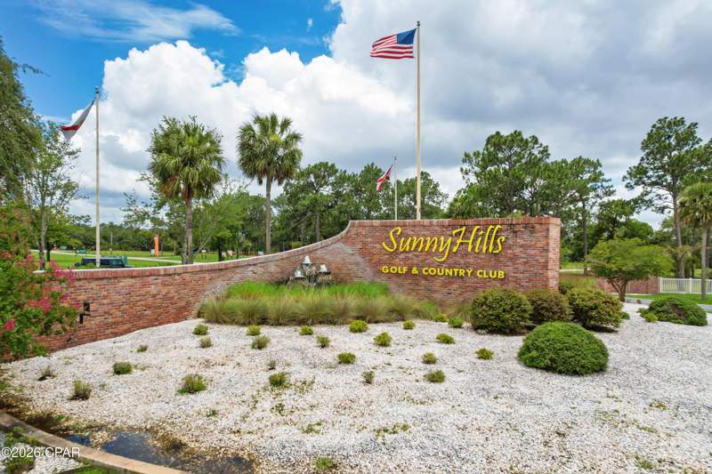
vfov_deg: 57.2
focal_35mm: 22
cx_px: 356
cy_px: 237
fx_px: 435
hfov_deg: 78.6
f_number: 2.8
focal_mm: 8.38
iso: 100
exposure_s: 1/1600
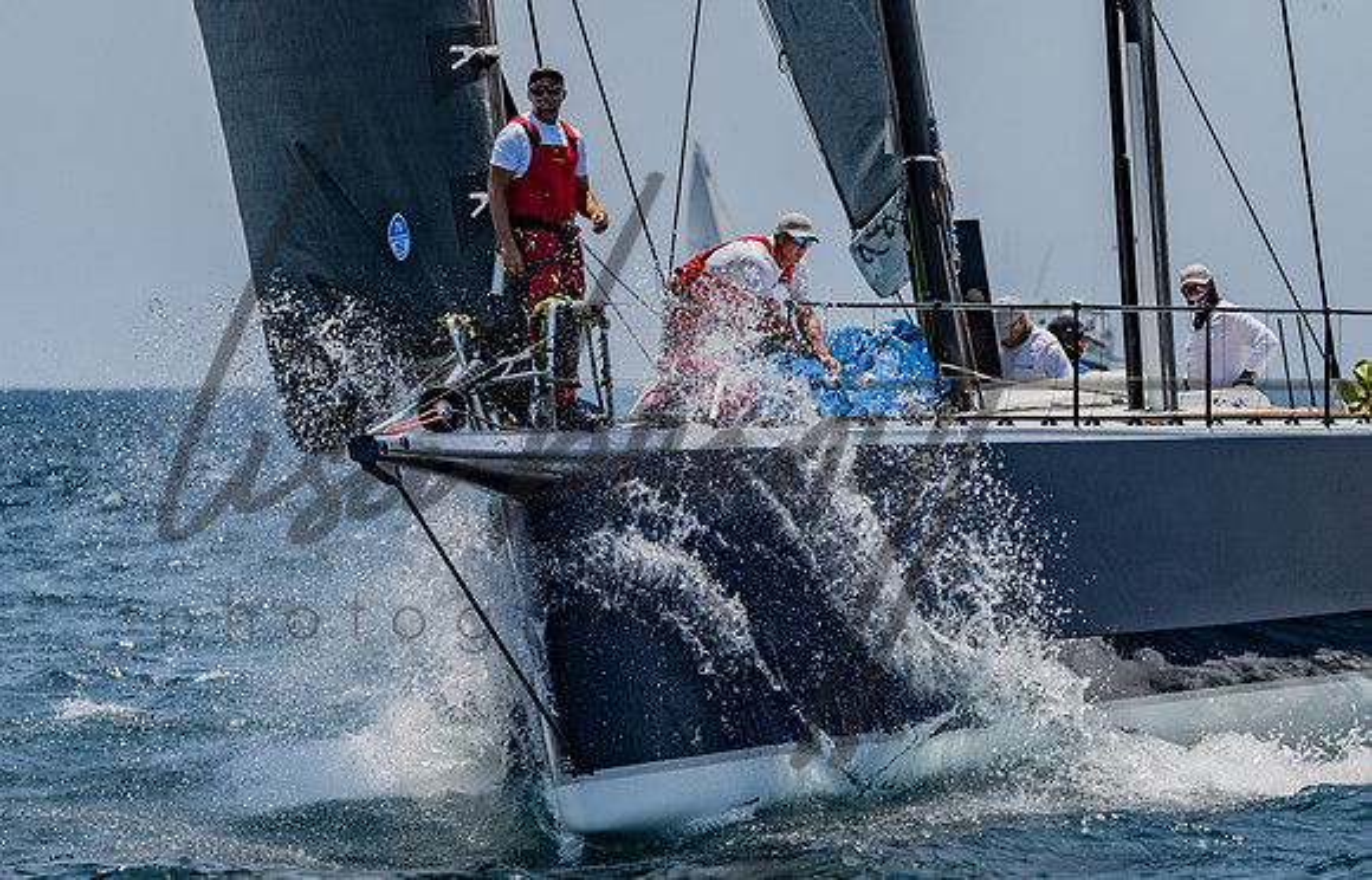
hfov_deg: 4.9
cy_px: 227
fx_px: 16033
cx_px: 746
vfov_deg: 3.1
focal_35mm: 426
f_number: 5.6
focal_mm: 220
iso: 320
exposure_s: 1/2500
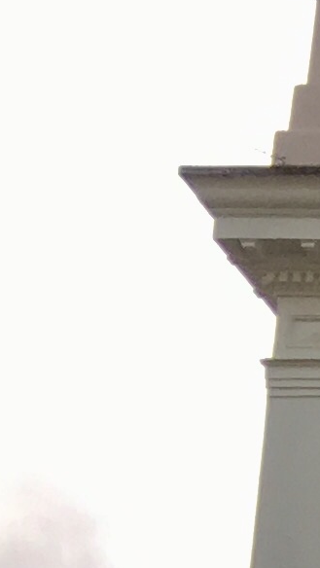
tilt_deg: +13.8
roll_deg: -0.1
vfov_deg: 9.1
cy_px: 1258
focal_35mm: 218
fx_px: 3285
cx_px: 1703
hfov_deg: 4.6
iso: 25
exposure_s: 1/356
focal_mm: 4.15
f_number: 2.2
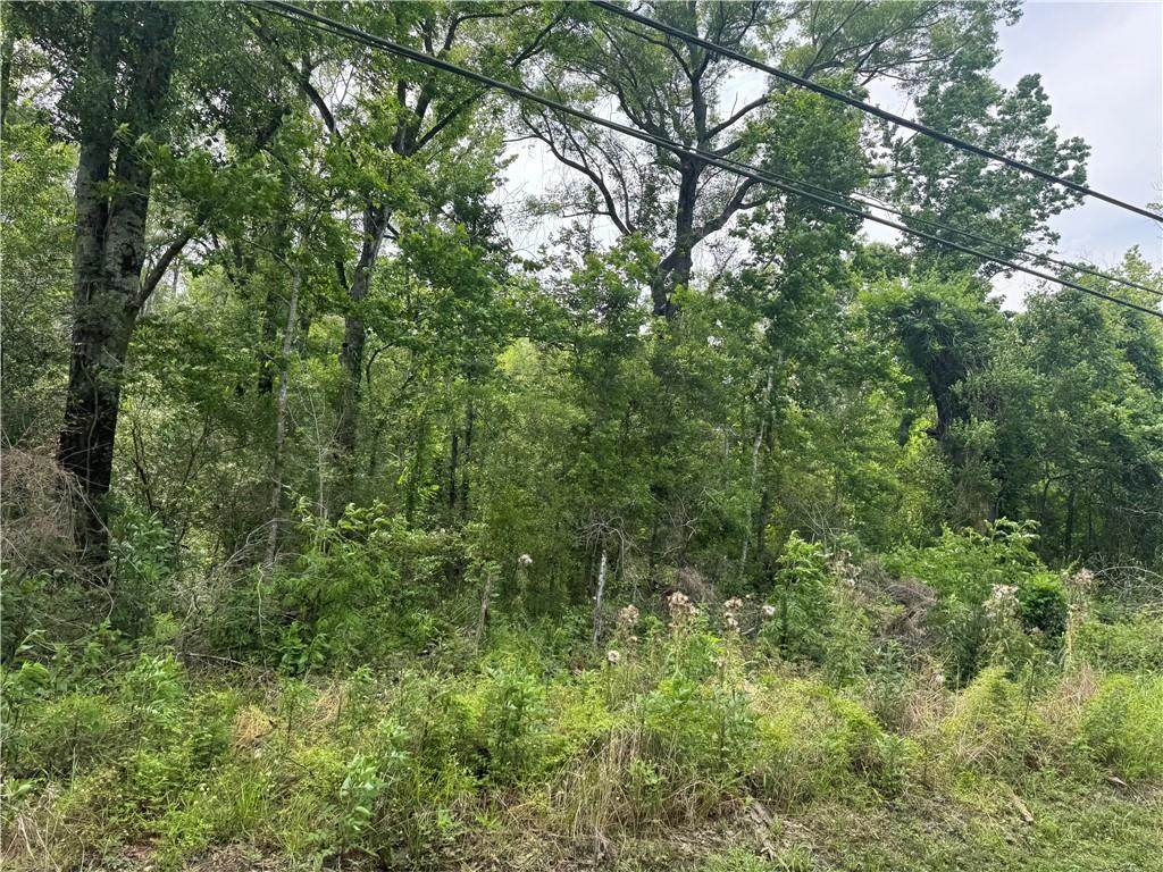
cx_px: 582
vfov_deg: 56.8
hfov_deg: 71.6
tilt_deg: +0.3
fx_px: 806
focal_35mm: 24
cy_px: 436
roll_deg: +0.9
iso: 80
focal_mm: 6.86
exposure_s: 1/792
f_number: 1.78
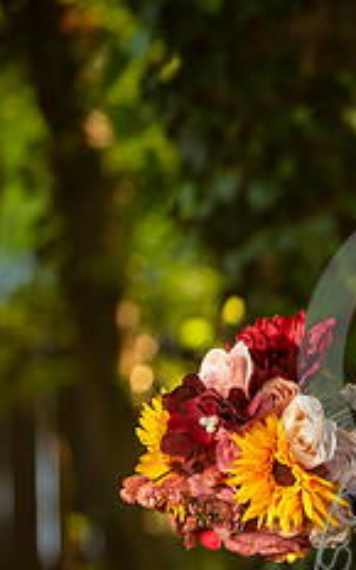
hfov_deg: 4.2
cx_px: 687
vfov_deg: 6.9
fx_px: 4750
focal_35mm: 306
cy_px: 397
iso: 200
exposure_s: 1/160
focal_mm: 120
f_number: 2.8
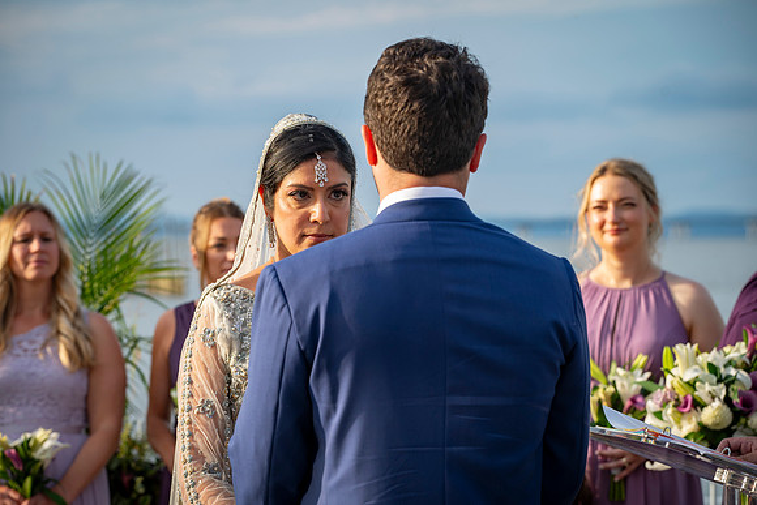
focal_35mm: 125
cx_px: 374
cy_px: 250
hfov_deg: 16.4
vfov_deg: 11.0
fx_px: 2625
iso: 80
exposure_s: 1/250
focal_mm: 120
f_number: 5
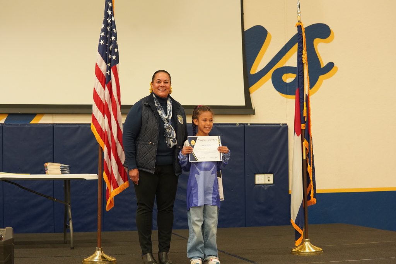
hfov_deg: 28.8
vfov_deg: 19.5
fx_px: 770
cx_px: 198
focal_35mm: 70
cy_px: 132
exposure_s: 1/160
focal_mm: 70
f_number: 4
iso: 3200
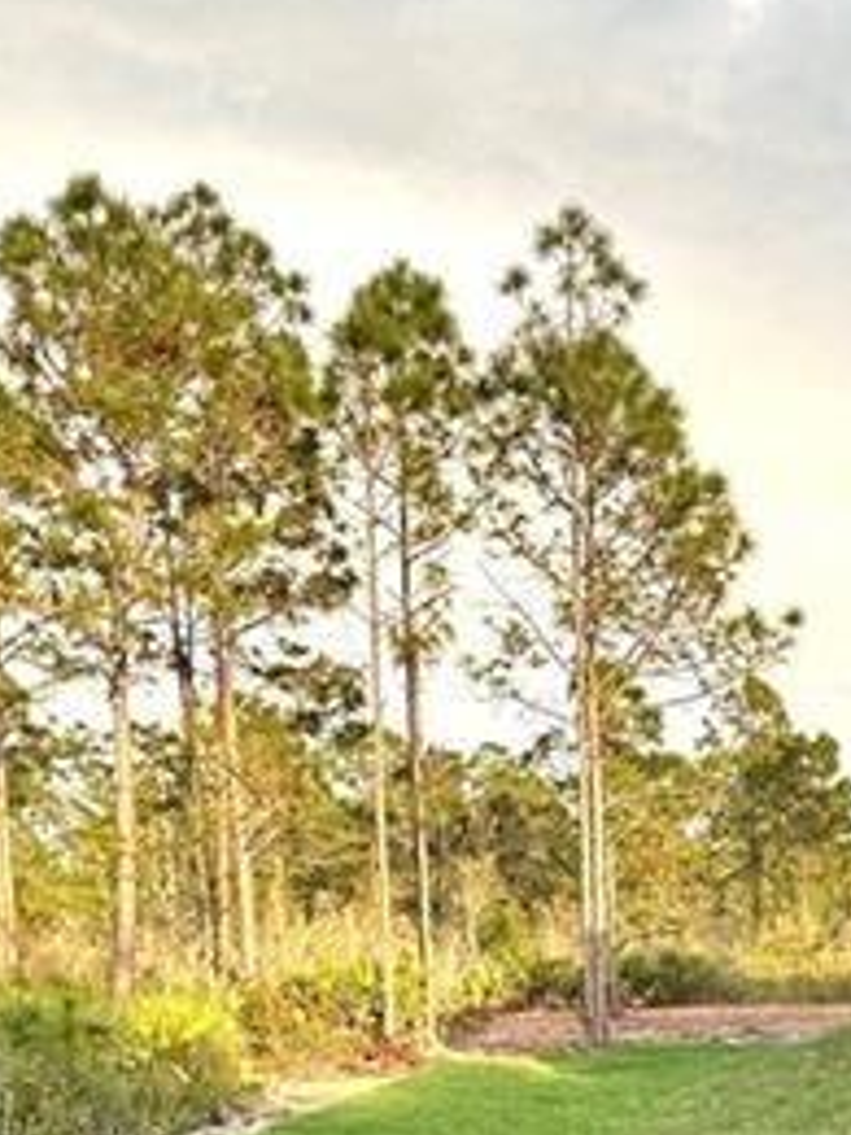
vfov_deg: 25.9
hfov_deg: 20.2
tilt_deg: -4.0
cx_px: 799
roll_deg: -0.1
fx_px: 2327
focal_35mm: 71
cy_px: 1157
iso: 80
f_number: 1.78
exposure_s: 1/1272
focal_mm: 6.86
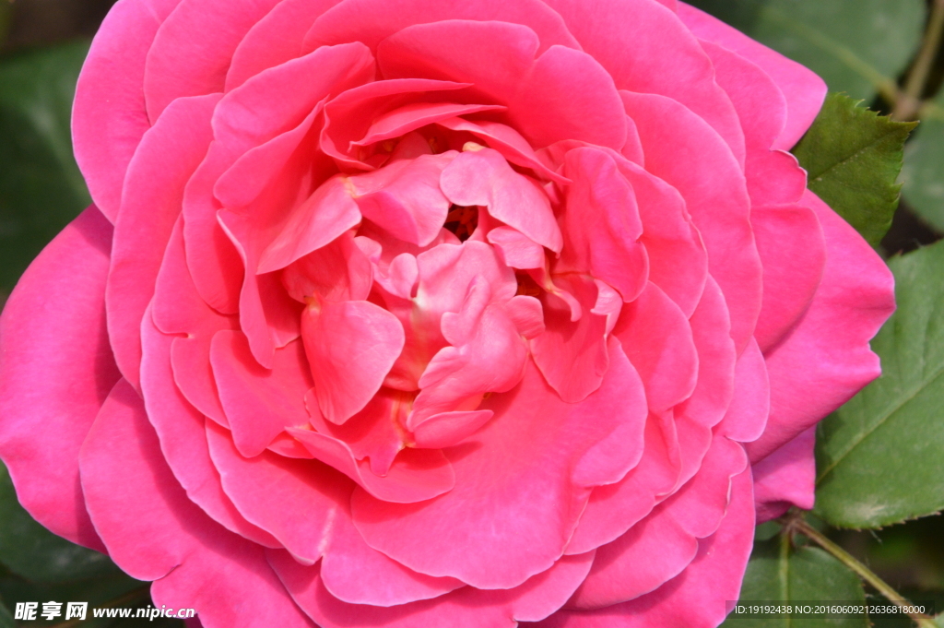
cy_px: 314
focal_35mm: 450
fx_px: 11790
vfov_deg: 3.1
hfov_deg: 4.6
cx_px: 472
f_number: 20
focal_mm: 300
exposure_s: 1/250
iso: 800
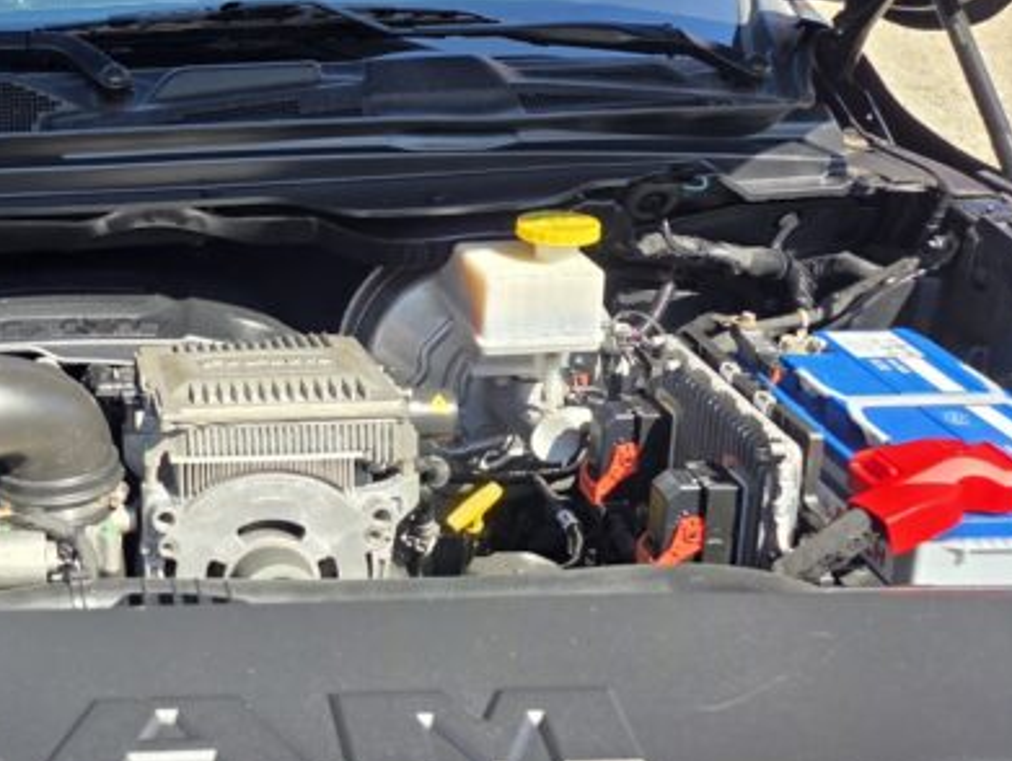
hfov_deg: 36.5
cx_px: 10
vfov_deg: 30.5
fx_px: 1375
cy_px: 207
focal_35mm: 47
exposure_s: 1/1339
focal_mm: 6.25
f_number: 1.7
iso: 80
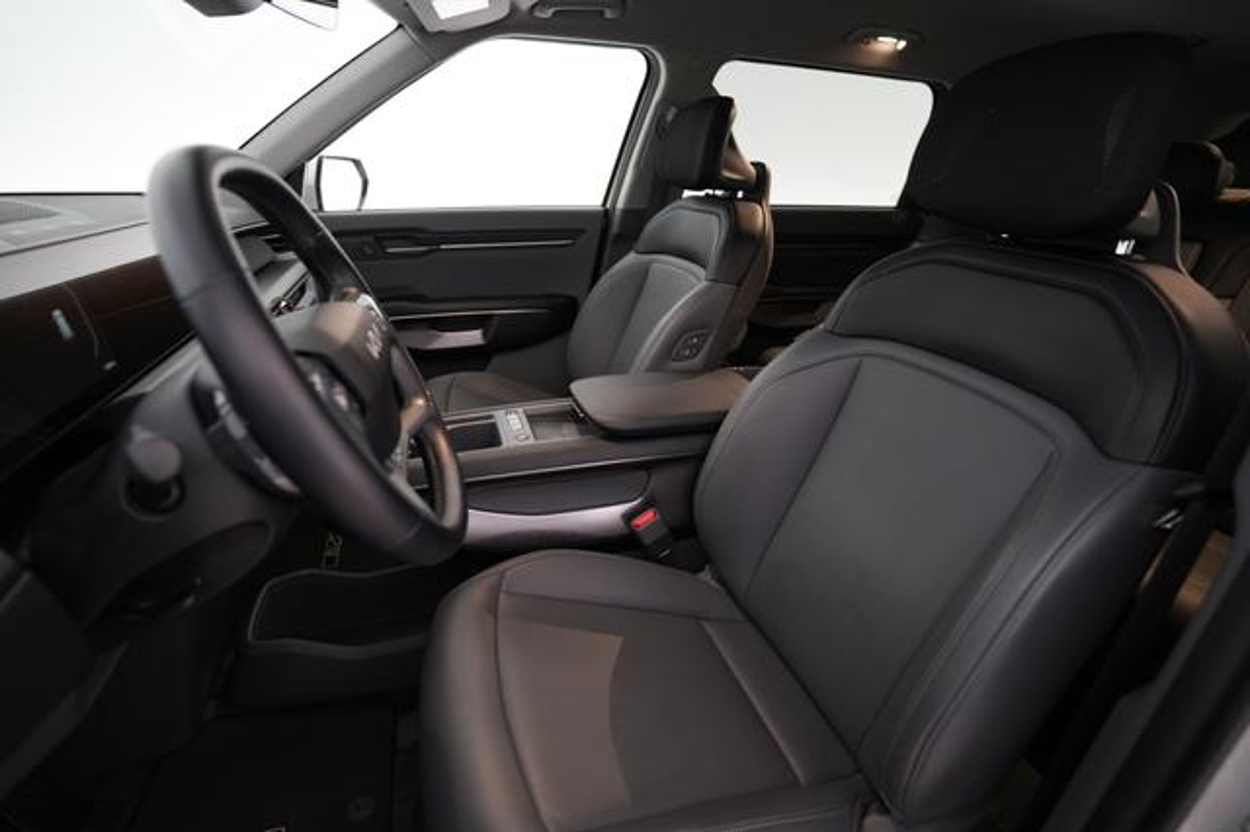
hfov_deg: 93.3
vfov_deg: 70.4
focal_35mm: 17
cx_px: 625
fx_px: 590
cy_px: 416
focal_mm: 17
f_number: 2.8
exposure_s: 1/30
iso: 1250
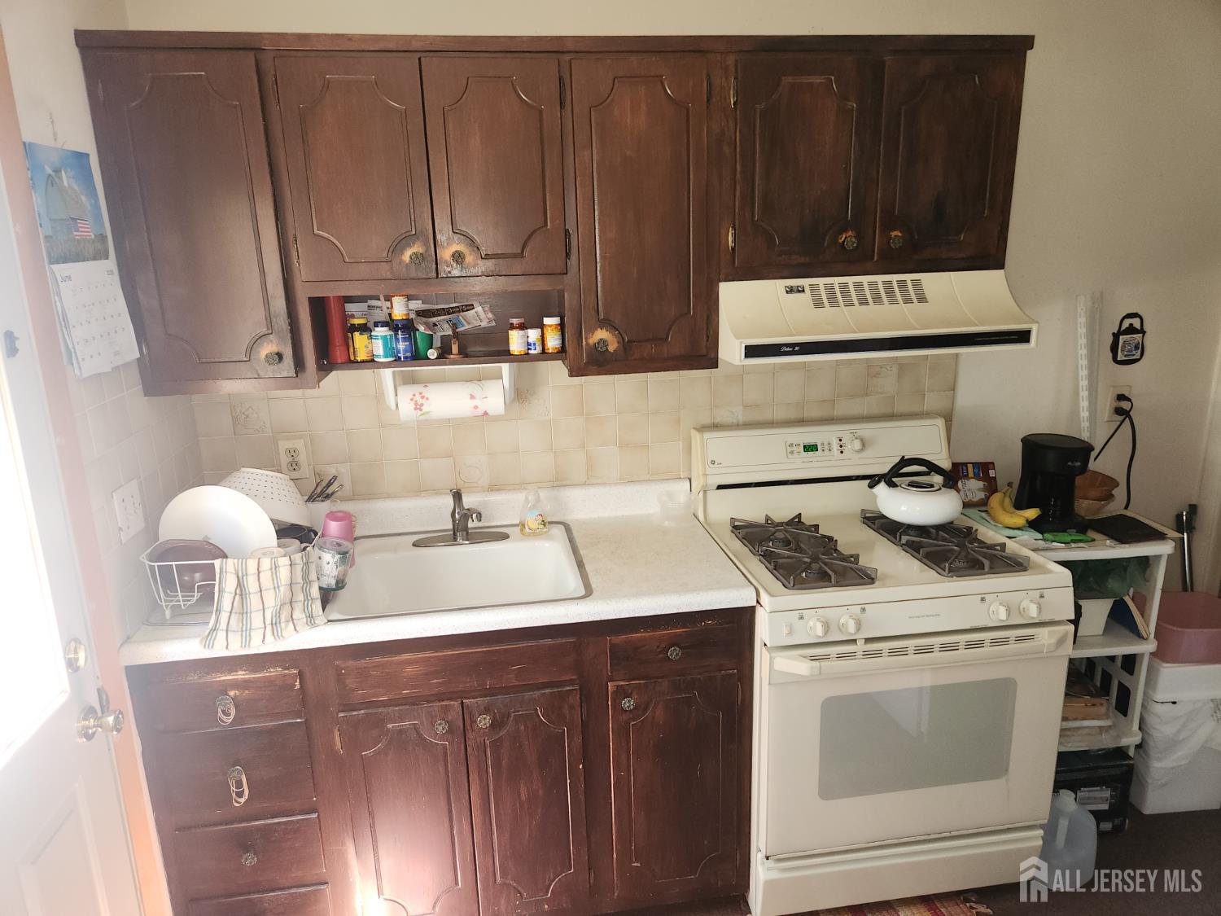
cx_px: 610
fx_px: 811
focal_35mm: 23
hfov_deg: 73.9
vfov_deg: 58.9
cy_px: 458
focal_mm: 5.4
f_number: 1.8
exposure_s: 1/40
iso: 125
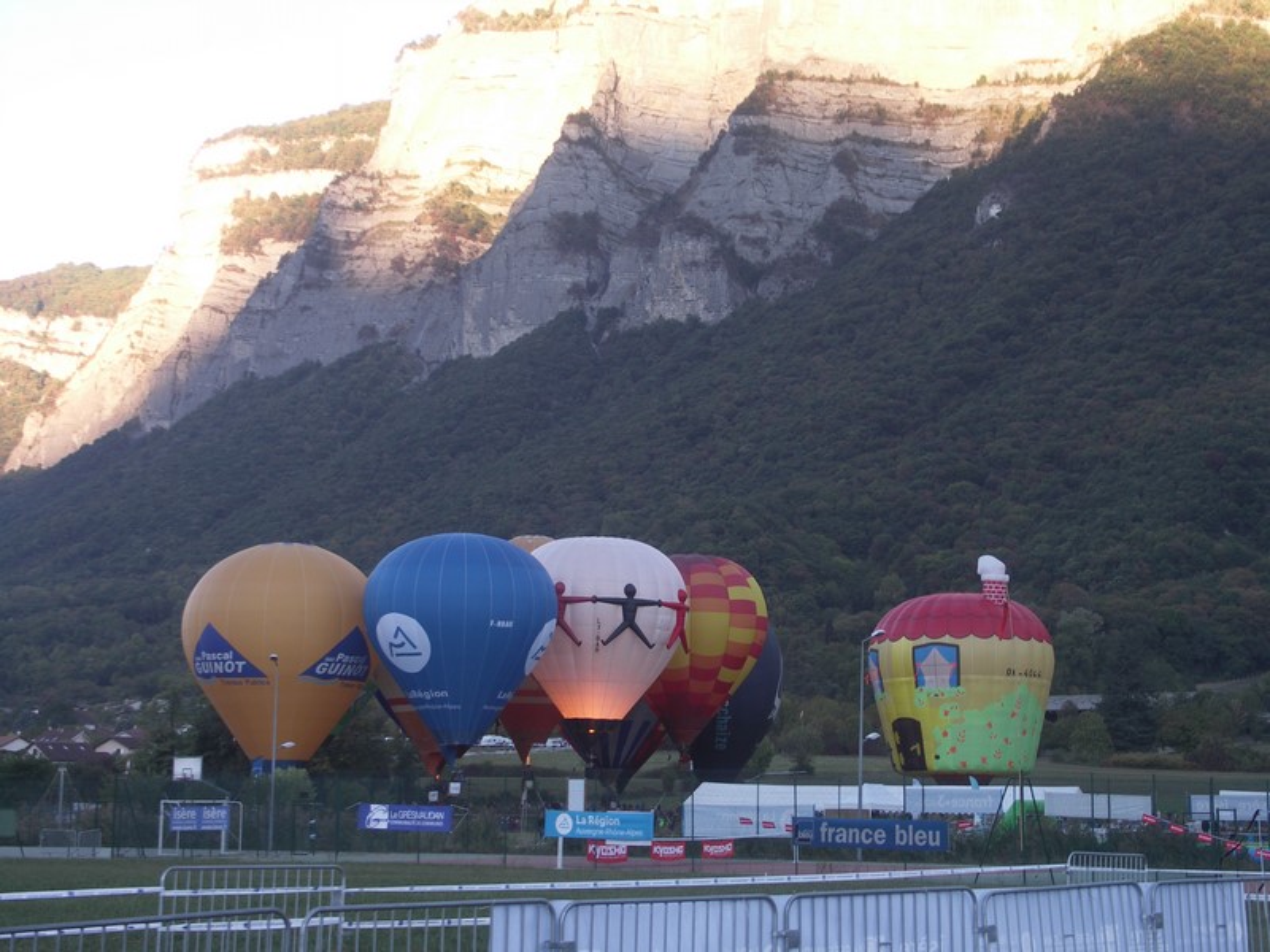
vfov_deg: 22.6
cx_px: 635
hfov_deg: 29.8
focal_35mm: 65
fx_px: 2385
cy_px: 476
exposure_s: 1/80
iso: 50
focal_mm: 16.9
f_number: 3.2
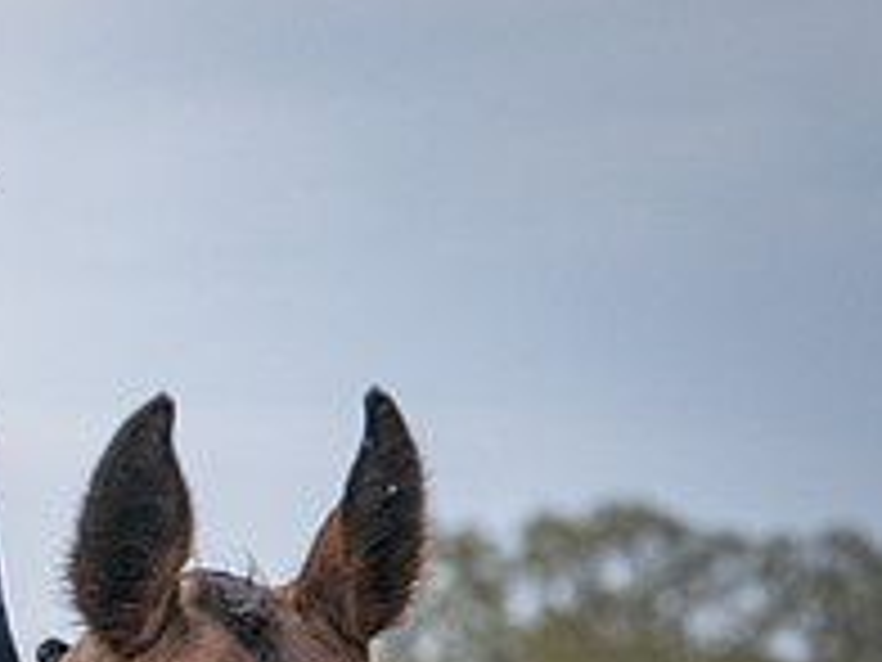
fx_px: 12103
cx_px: -499
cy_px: 1365
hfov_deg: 4.1
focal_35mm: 475
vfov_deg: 3.1
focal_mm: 70
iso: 200
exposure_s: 1/1250
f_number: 4
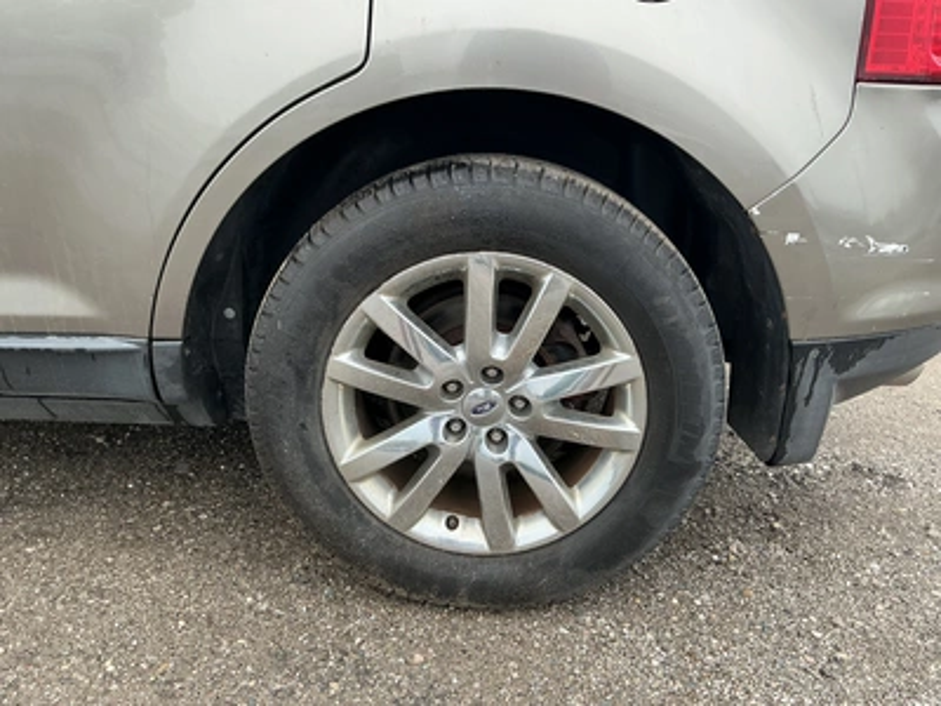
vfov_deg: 49.7
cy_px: 353
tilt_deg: -19.3
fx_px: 761
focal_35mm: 28
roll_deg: -8.9
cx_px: 470
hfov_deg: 63.4
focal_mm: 3
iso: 25
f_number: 1.8
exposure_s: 1/312
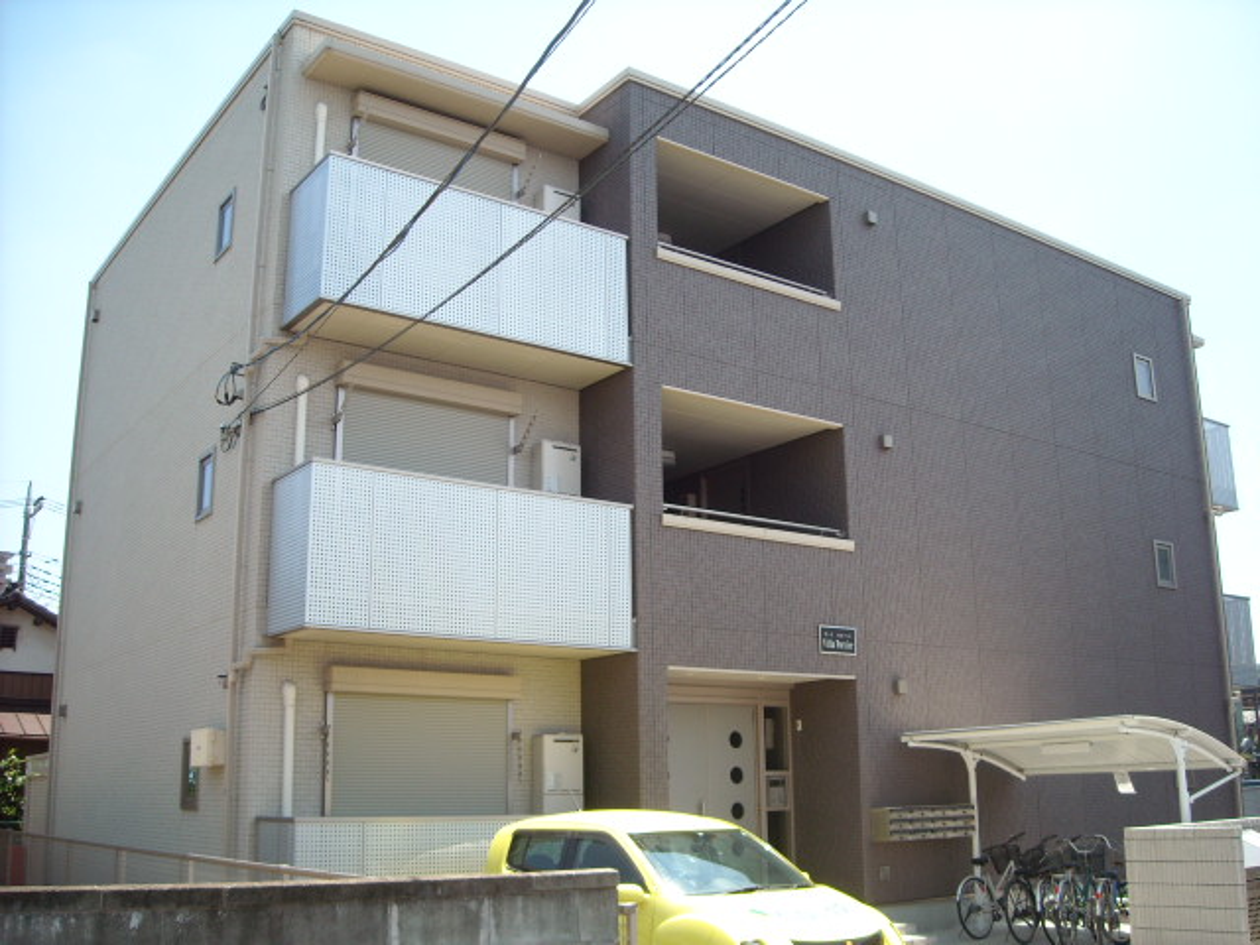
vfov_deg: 40.7
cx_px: 630
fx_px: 1274
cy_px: 472
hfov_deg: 52.6
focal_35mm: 35
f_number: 2.8
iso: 64
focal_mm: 5.7
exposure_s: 1/402
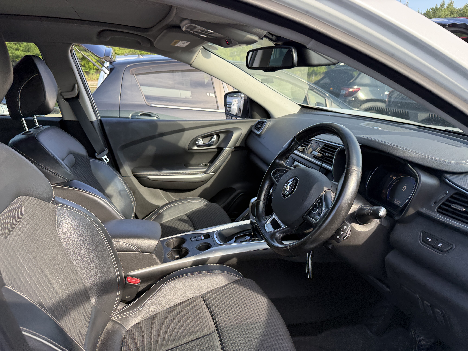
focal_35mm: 24
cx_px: 234
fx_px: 324
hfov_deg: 71.6
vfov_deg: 56.8
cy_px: 176
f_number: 1.78
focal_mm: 6.76
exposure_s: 1/470
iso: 100
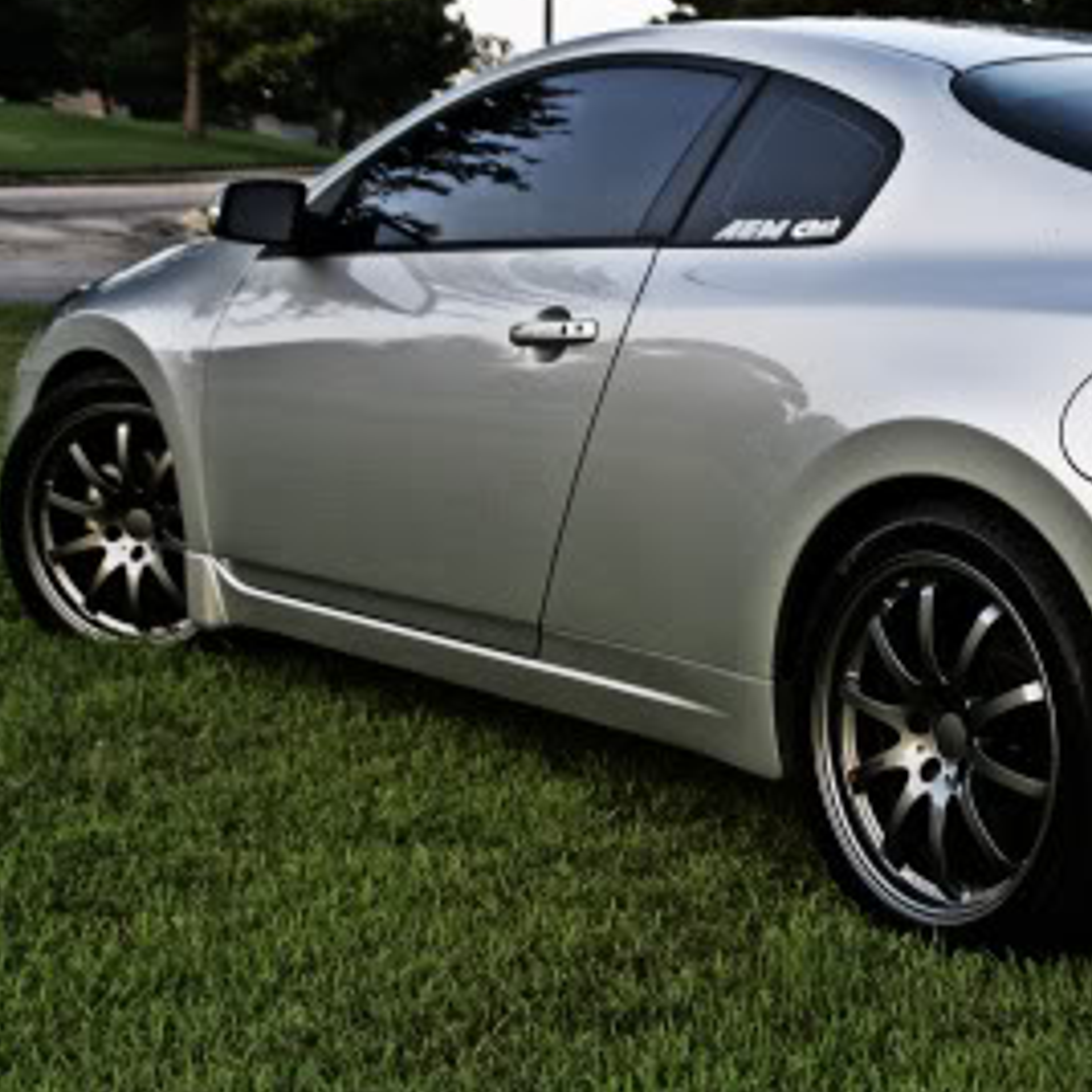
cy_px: 611
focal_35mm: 79
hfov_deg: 21.3
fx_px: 2820
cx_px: 1029
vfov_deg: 21.9
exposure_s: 1/50
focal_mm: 26
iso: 100
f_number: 5.6
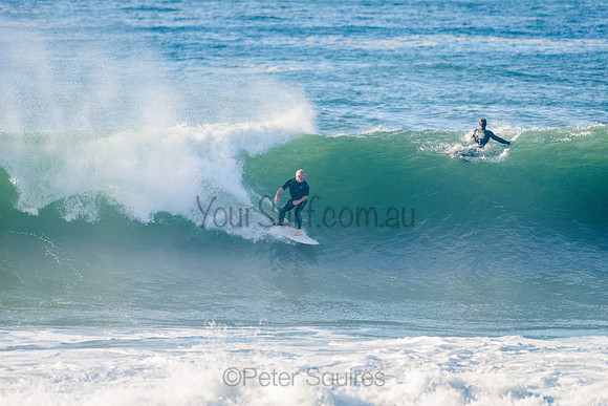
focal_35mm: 500
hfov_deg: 4.1
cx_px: 304
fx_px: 8446
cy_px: 203
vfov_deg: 2.8
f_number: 5.6
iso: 320
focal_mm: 500
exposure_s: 1/1600
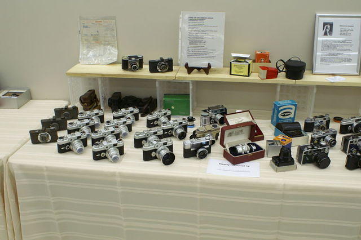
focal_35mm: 36
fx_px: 361
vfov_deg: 36.8
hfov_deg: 53.2
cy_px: 120
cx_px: 180
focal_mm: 24
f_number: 5.6
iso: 800
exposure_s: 1/60
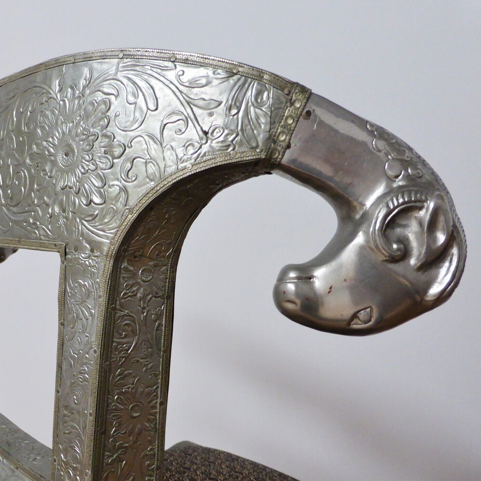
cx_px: 177
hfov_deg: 51.9
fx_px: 487
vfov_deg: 52.5
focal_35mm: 31
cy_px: 239
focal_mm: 4.4
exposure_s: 1/50
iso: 400
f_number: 3.3
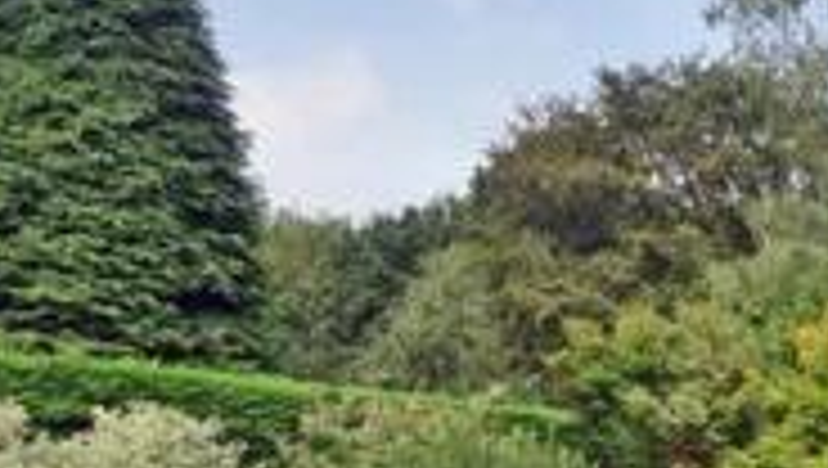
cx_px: 1138
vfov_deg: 20.7
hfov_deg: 28.6
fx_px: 1231
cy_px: 488
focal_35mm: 56
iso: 200
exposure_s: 1/320
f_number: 9
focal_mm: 10
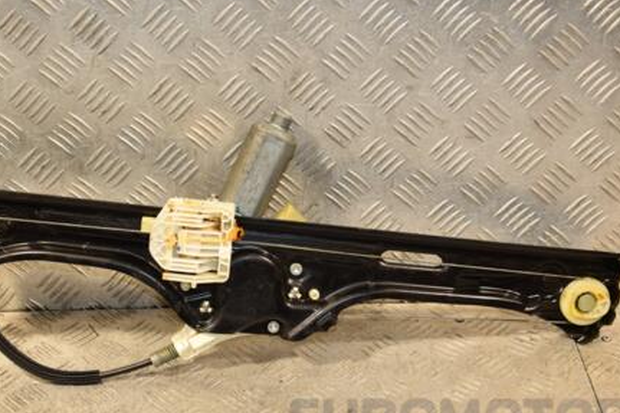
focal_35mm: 71
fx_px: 1222
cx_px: 263
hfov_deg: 28.4
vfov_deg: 19.2
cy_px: 229
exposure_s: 1/200
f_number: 5
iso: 800
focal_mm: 34
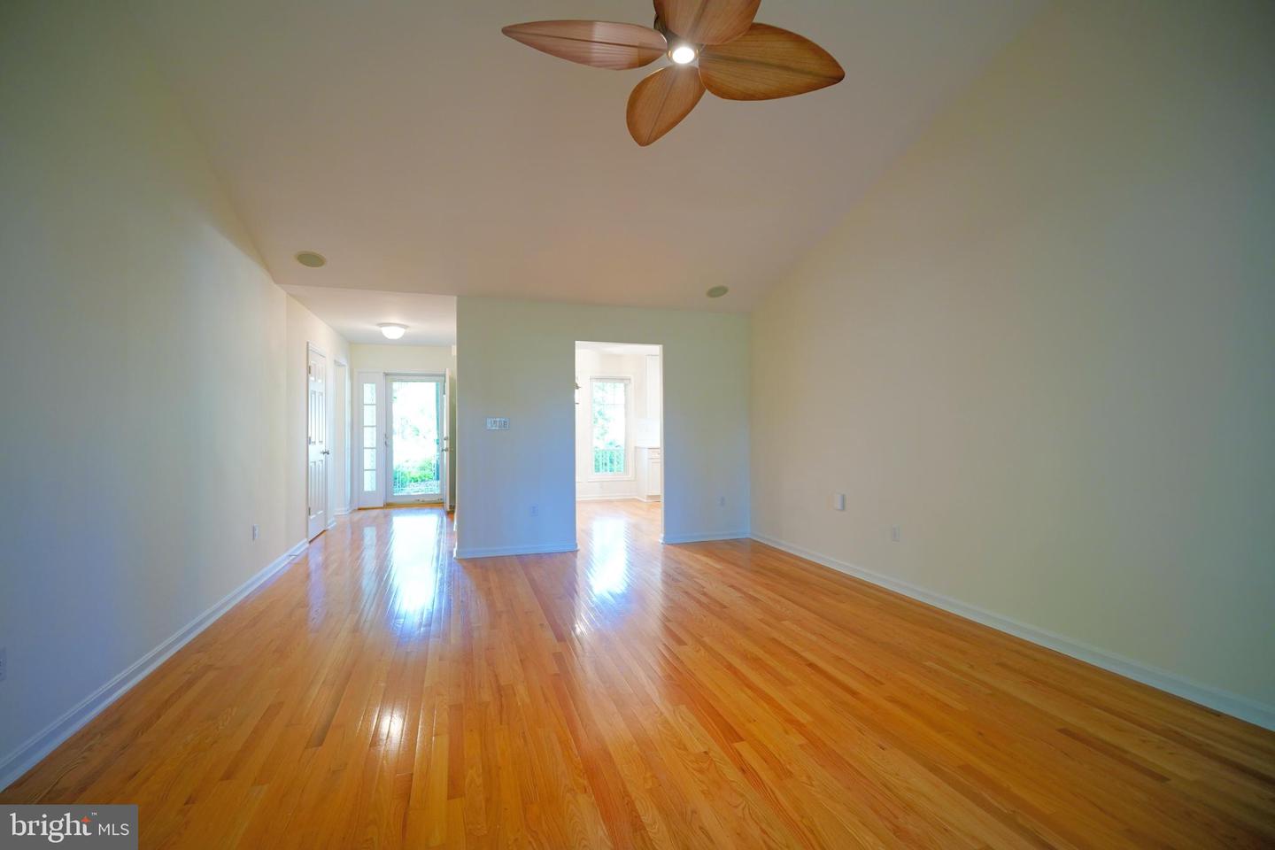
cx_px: 638
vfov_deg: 77.3
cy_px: 425
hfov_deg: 100.4
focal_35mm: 15
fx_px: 531
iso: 400
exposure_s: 1/30
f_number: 2.8
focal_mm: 10
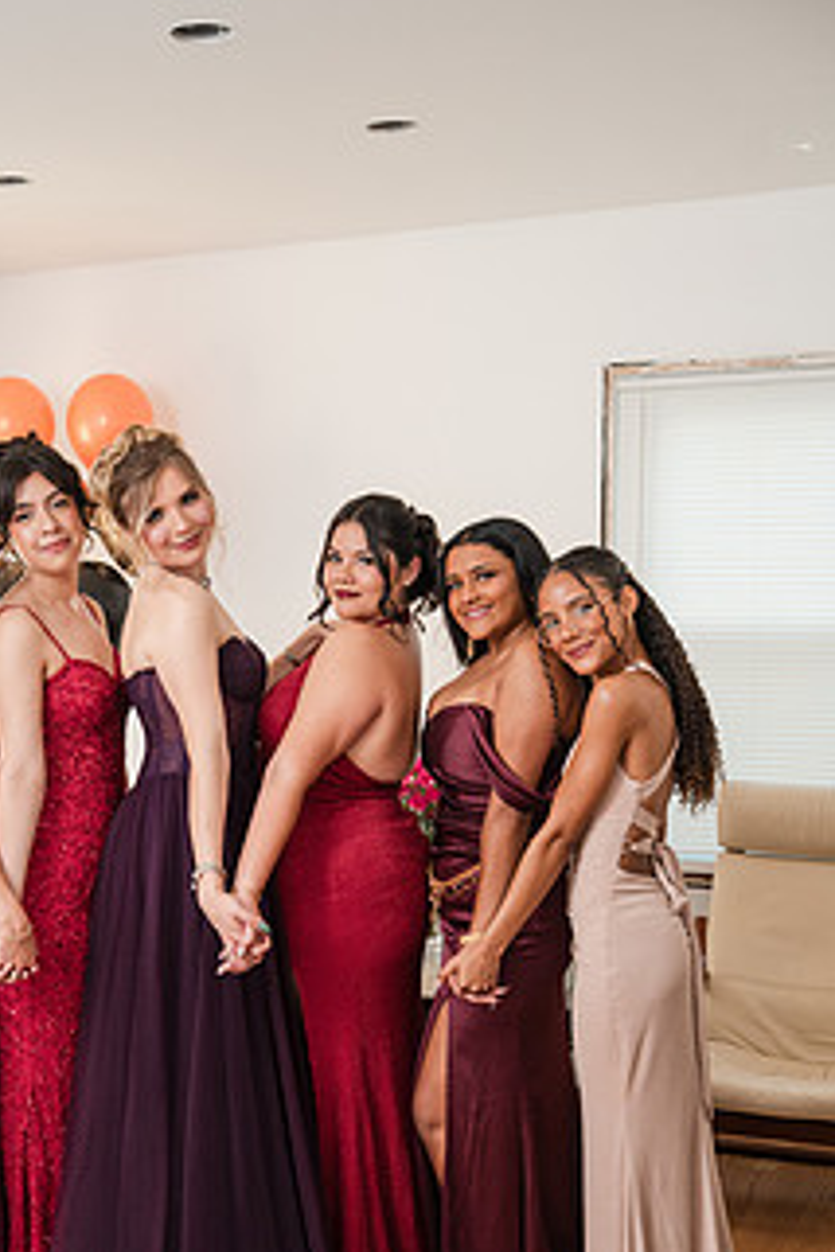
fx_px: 1705
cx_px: 269
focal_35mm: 49
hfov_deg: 27.3
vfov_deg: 39.9
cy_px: 815
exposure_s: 1/250
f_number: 4
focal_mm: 35
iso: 1600
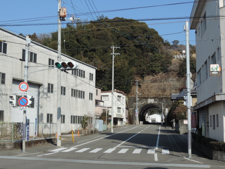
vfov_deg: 27.0
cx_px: 115
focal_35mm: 54
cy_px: 78
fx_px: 351
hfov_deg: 35.5
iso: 80
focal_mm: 8.9
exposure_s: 1/800
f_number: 3.6
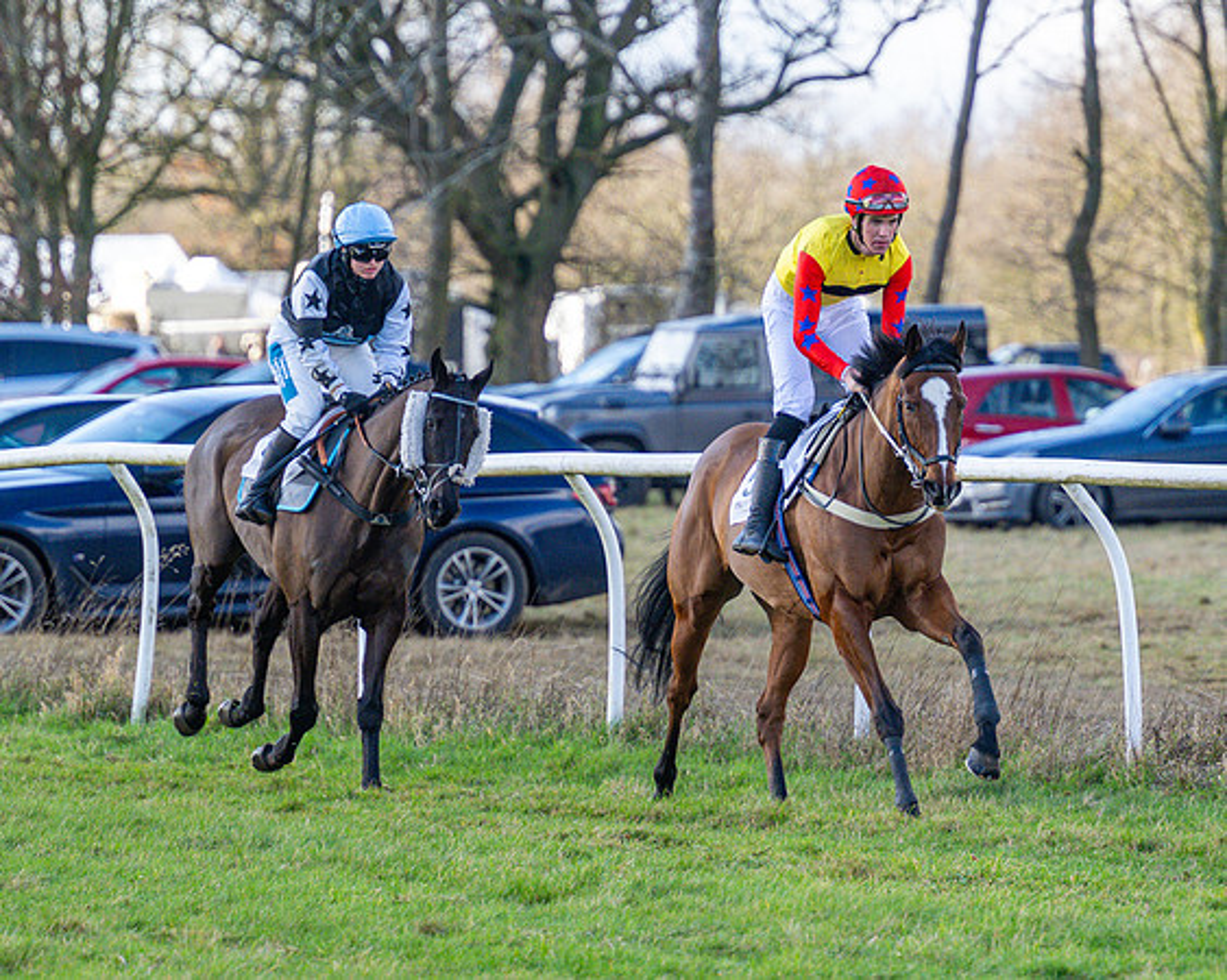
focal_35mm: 487
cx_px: 1000
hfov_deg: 4.0
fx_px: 17666
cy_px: 553
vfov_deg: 3.2
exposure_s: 1/1250
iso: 800
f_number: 4
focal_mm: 210
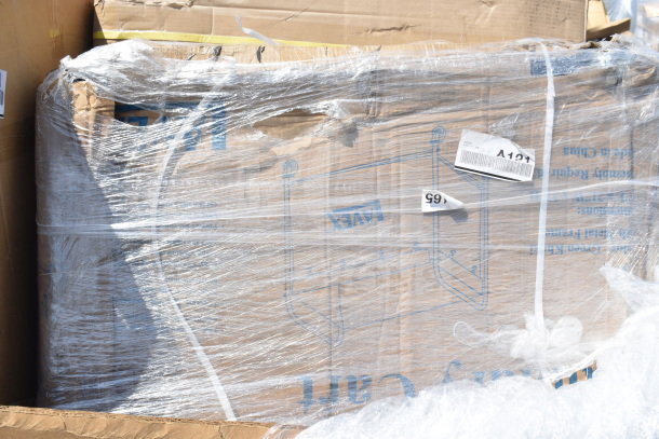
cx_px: 330
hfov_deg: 55.1
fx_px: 632
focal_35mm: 34
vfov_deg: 38.4
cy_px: 220
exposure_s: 1/320
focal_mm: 23
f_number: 9
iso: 200
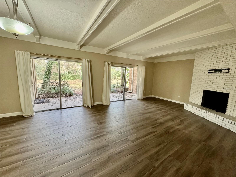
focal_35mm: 14
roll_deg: -2.1
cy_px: 88
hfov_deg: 102.1
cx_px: 118
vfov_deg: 85.7
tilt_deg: -8.4
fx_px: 95
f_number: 2.2
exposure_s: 1/120
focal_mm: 2.22
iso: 320
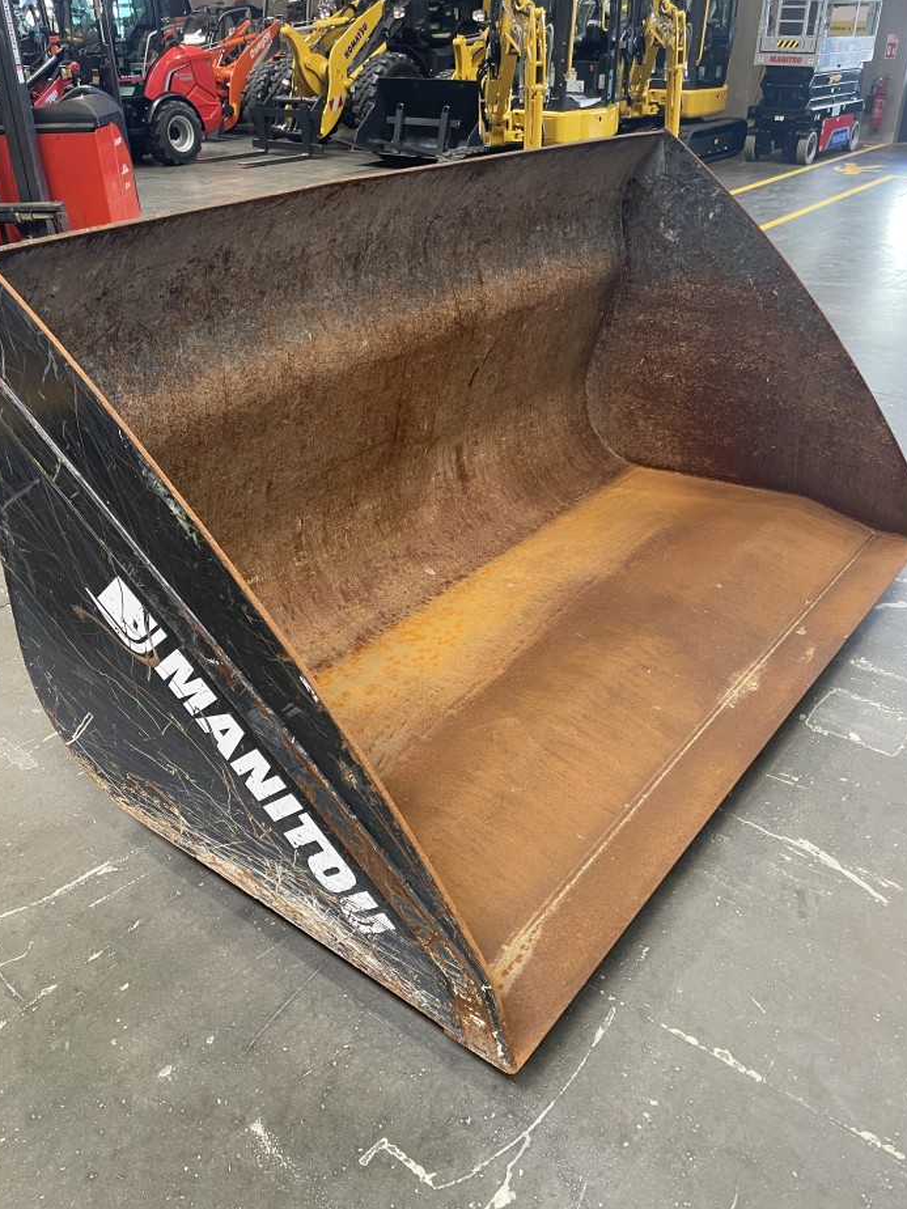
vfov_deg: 65.3
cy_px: 624
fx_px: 943
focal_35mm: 27
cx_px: 453
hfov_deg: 51.4
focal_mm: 4.2
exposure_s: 1/89
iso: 125
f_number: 1.6
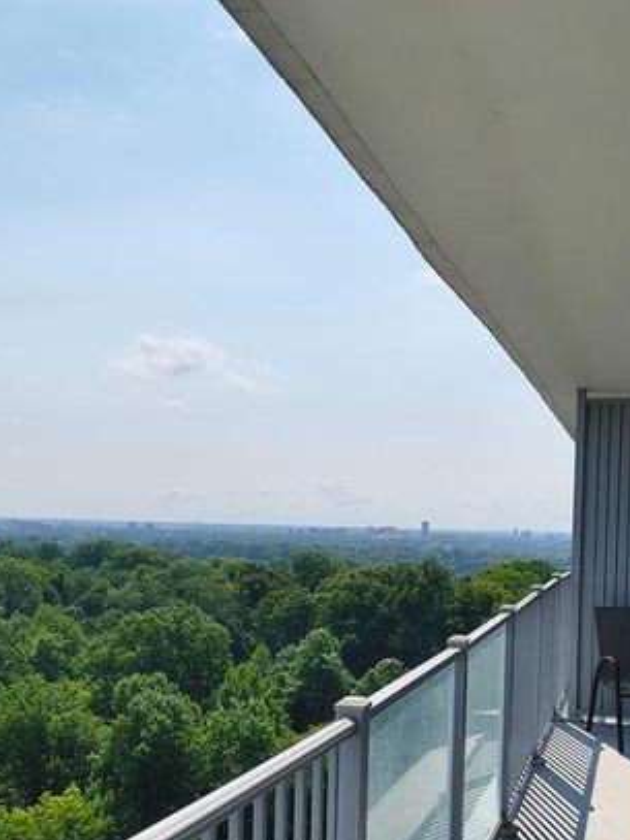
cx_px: 442
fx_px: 995
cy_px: 585
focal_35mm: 41
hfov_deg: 34.6
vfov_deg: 44.8
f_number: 1.7
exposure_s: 1/2161
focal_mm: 4.68
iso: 100
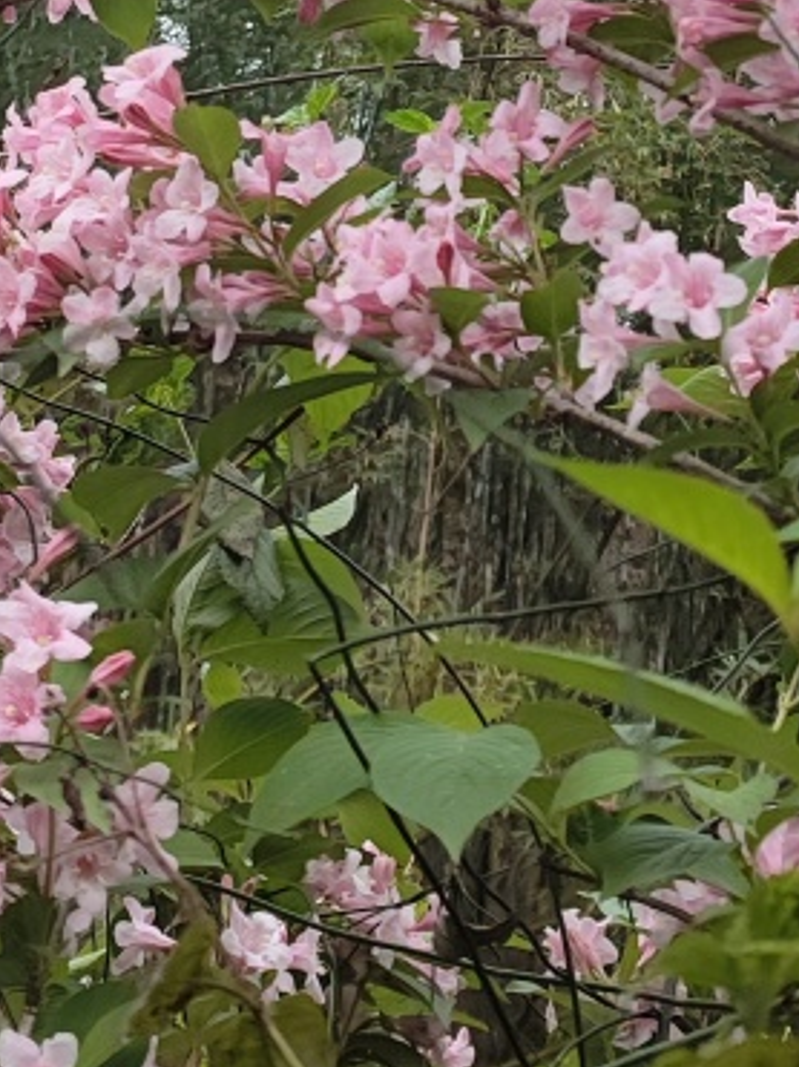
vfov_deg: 26.7
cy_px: 7
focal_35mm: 69
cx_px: 339
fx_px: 2125
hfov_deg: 21.3
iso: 60
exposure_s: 1/100
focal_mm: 5.26
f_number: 1.65
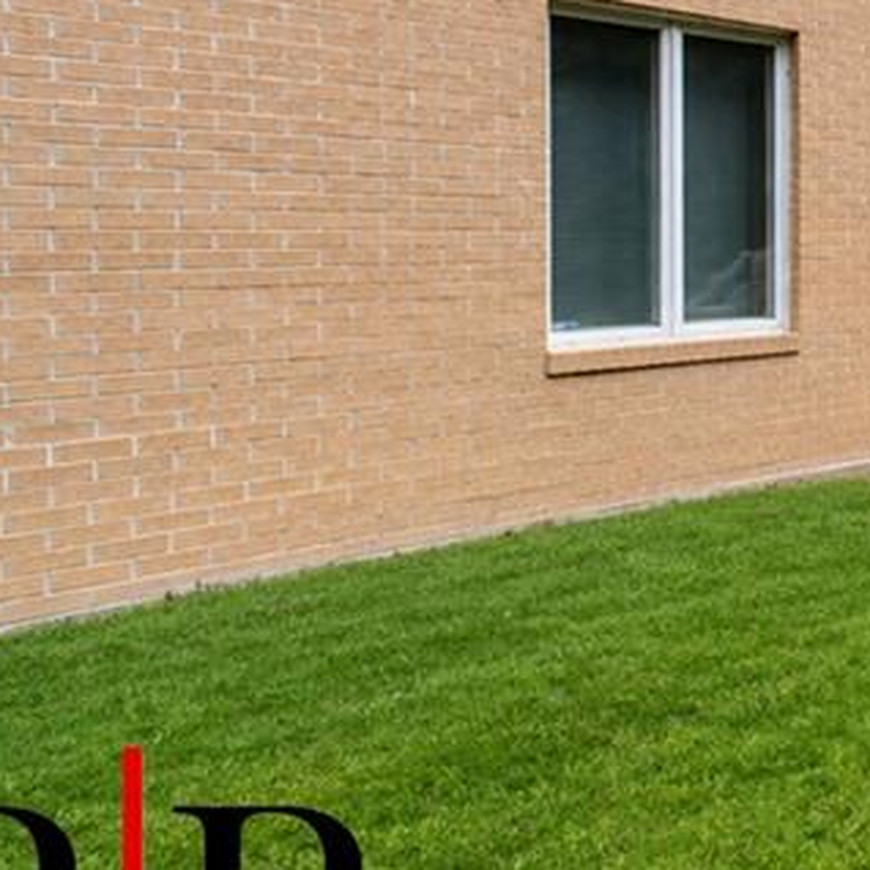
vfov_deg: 39.5
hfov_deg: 28.3
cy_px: 189
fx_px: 1166
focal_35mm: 41
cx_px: 1280
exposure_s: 1/80
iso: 400
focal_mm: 10
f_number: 8
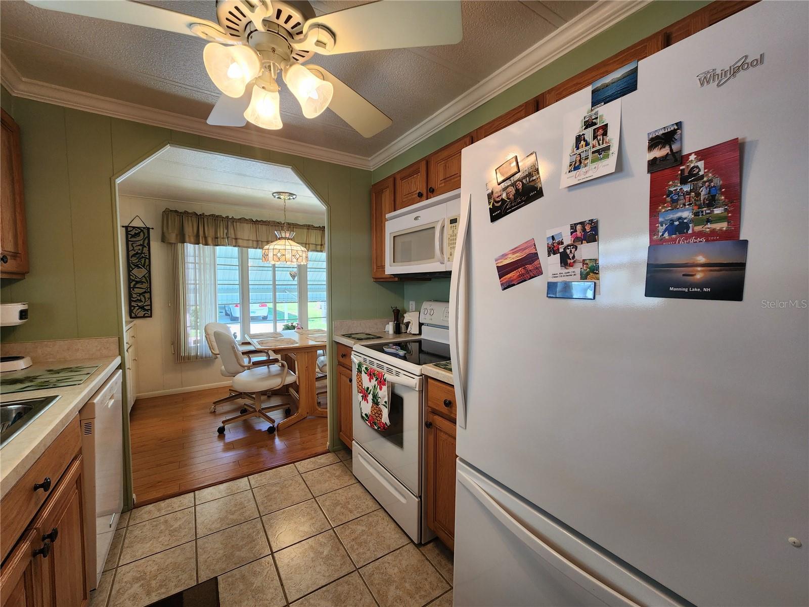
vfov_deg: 89.9
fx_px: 304
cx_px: 404
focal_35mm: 13
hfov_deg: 106.2
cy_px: 304
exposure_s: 1/60
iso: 100
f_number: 2.2
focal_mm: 2.2
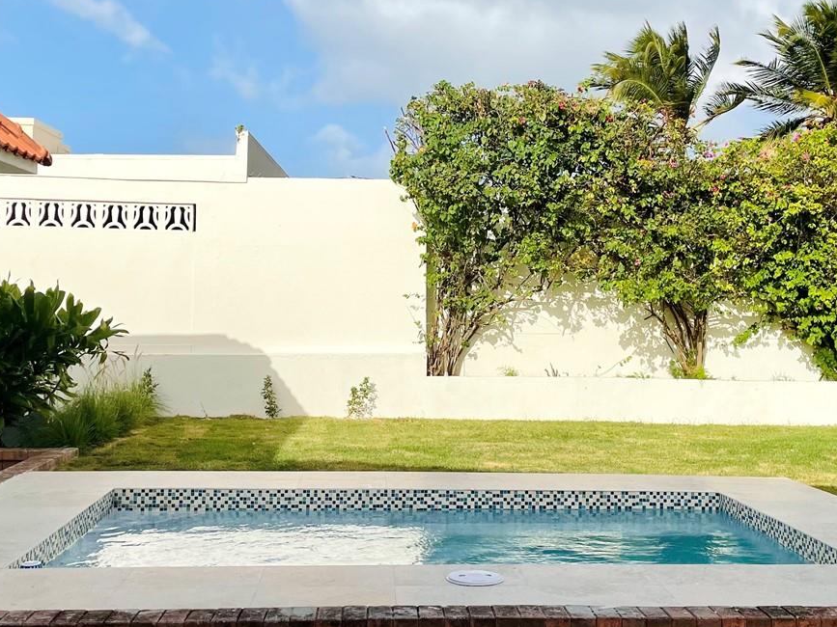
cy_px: 245
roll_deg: +0.0
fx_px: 1160
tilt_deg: +2.8
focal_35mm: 48
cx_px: 451
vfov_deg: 30.2
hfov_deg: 39.6
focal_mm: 4.2
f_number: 1.6
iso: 32
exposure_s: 1/6494
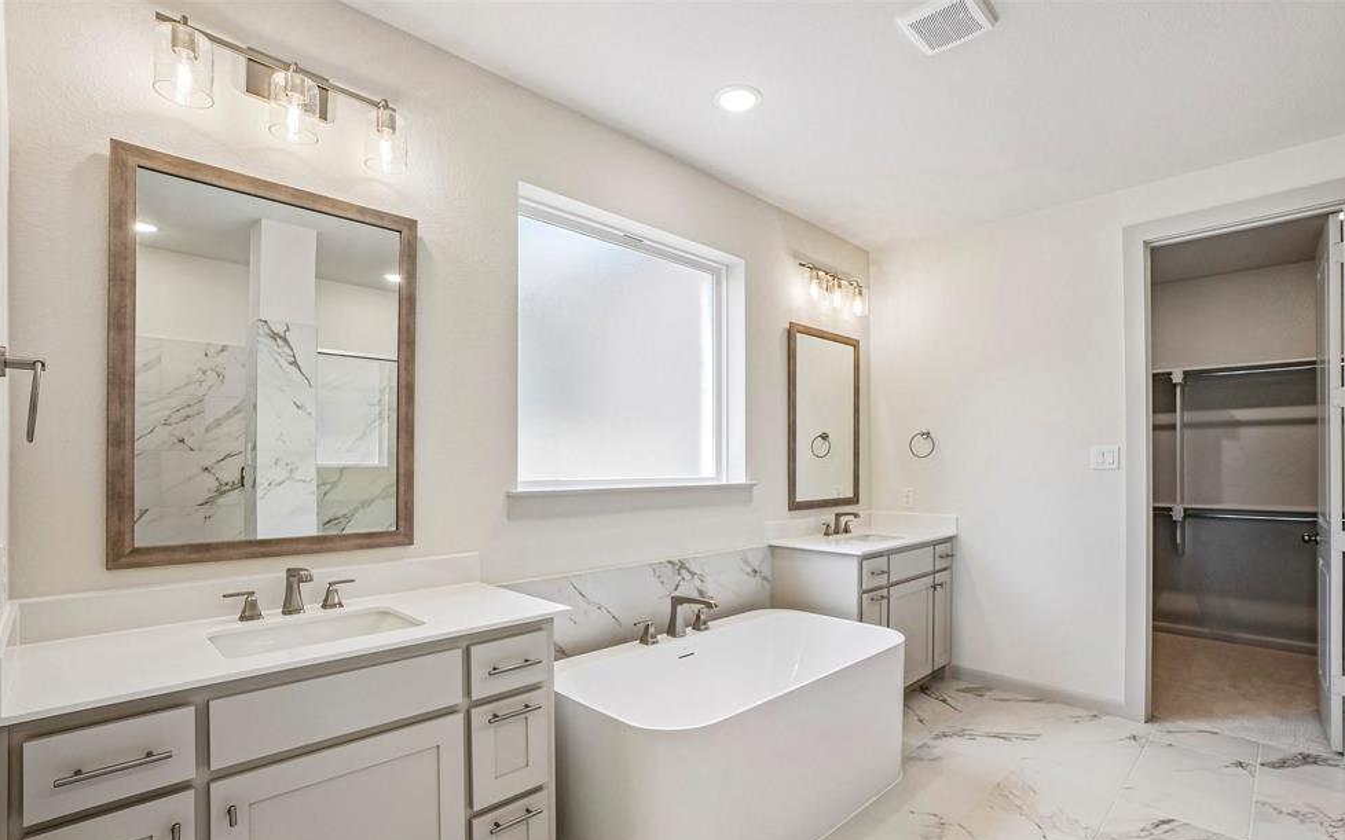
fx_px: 586
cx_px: 699
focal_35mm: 16
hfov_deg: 97.8
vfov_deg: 71.0
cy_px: 467
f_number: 8
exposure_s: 1/60
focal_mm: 10
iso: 400
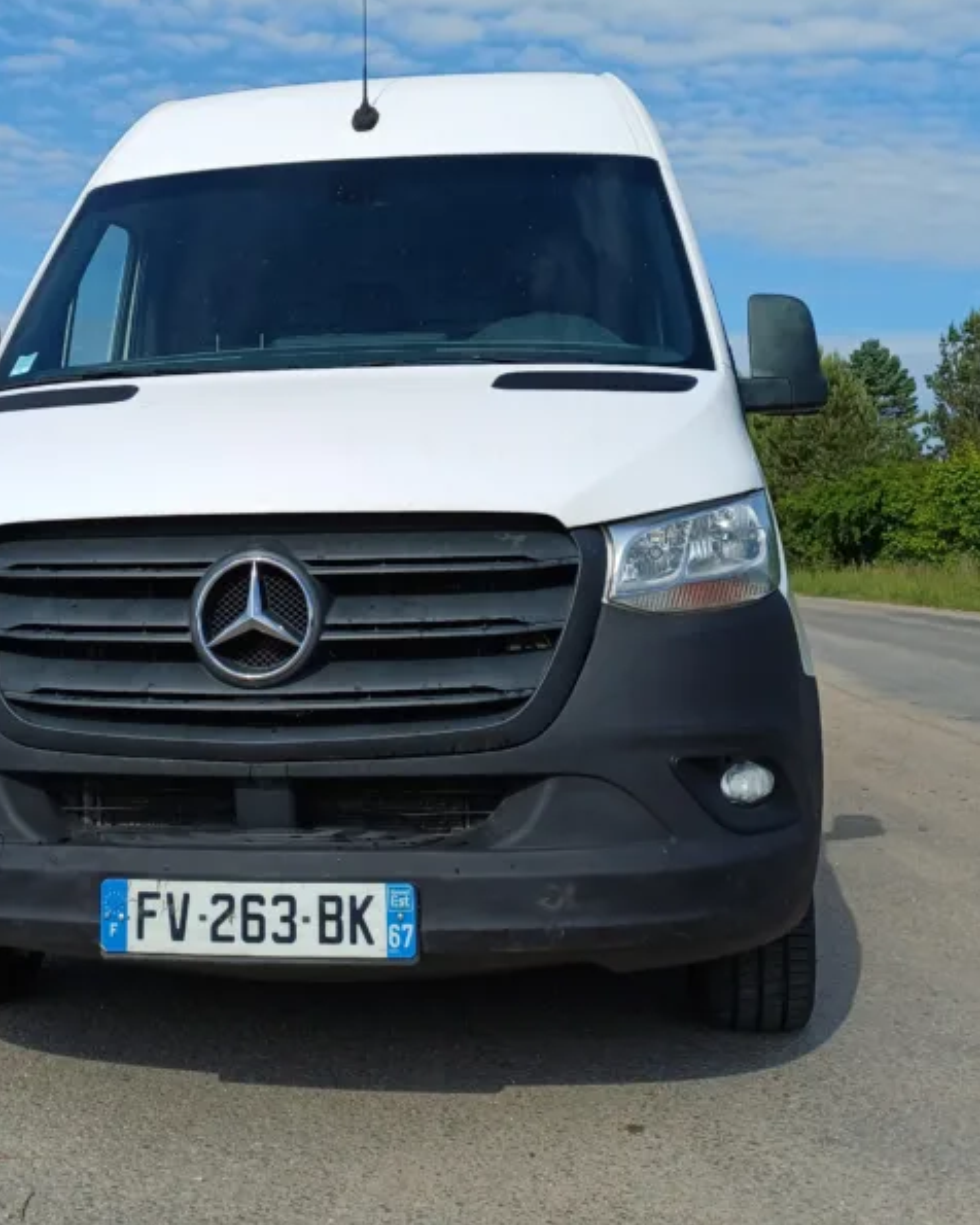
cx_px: 321
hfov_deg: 35.3
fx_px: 1523
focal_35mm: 42
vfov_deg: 42.5
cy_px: 311
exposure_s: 1/1658
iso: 50
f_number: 1.8
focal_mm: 4.65
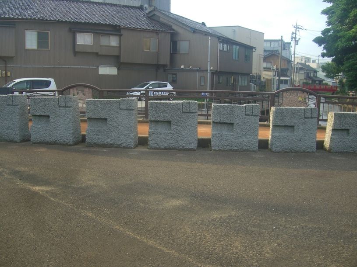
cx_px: 178
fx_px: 392
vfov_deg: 37.7
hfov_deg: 49.0
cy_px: 134
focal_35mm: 38
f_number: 2.8
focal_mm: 7.9
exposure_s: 1/200
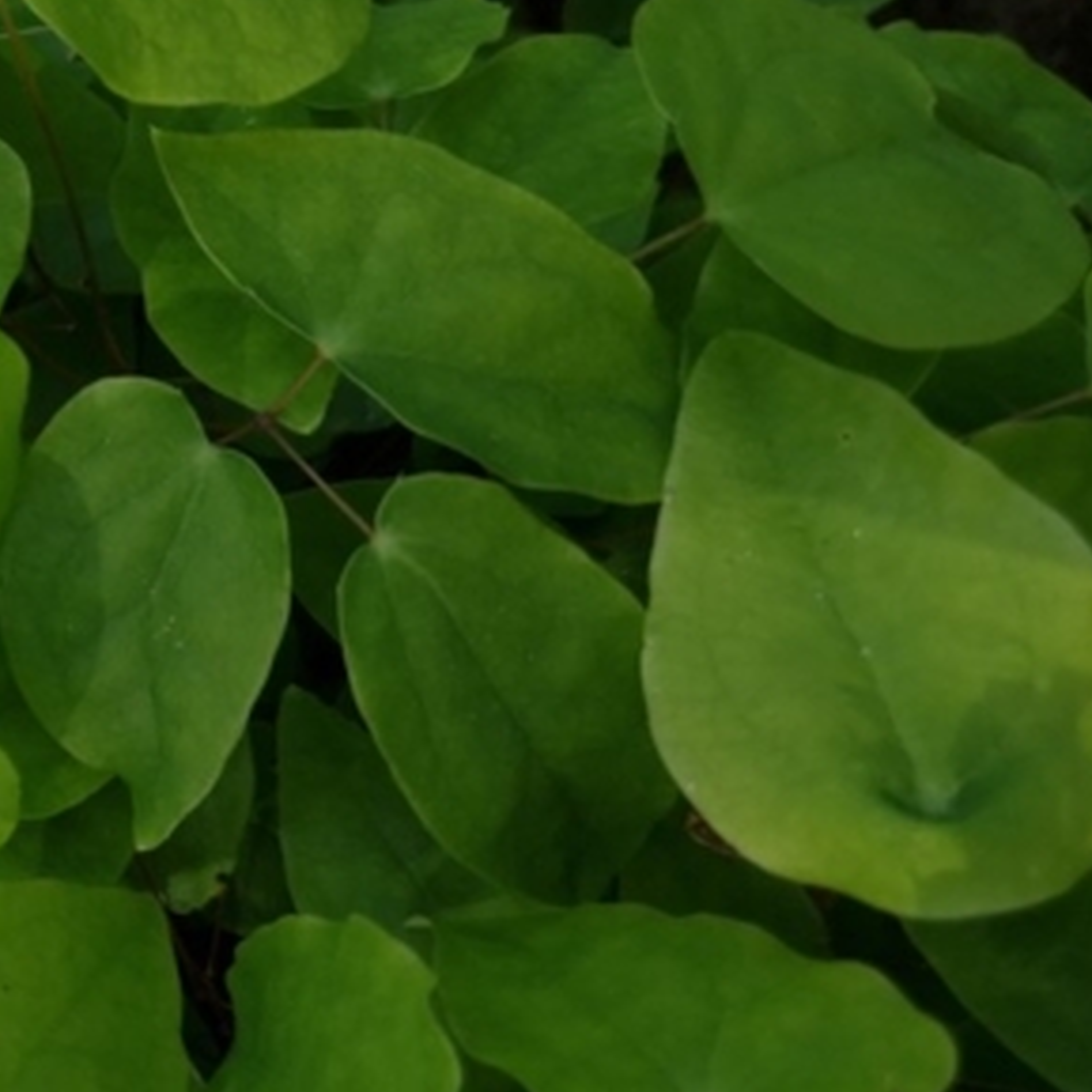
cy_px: 593
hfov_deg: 26.8
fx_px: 1927
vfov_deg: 31.6
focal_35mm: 54
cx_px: -321
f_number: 1.8
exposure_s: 1/656
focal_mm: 5.4
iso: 50
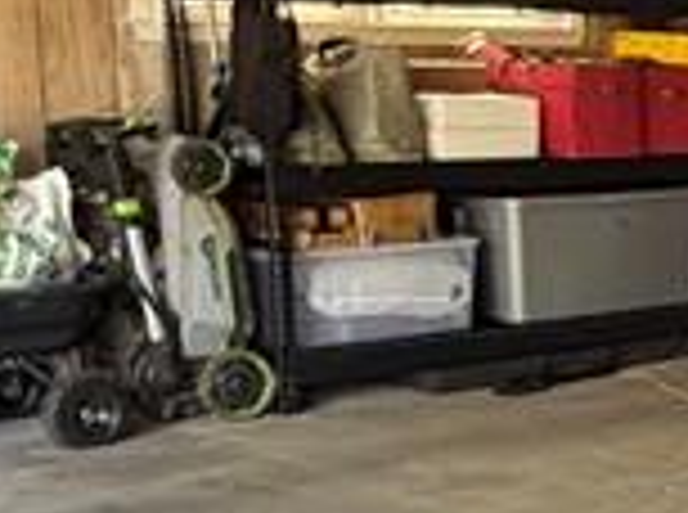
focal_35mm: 94
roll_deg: -2.4
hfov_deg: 17.9
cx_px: 1133
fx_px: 1864
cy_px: 418
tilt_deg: -10.8
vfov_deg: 15.5
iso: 320
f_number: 2.2
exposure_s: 1/111
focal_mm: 2.22
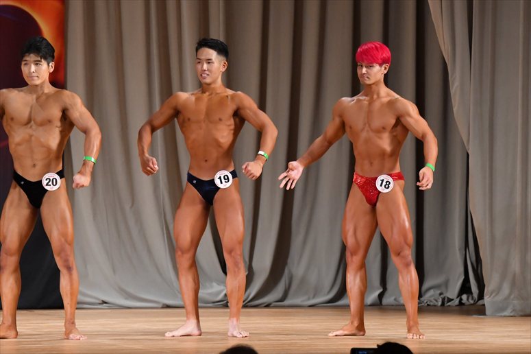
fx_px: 3759
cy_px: 177
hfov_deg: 8.1
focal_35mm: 255
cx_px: 266
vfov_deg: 5.4
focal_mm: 170
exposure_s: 1/400
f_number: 5.6
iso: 5000
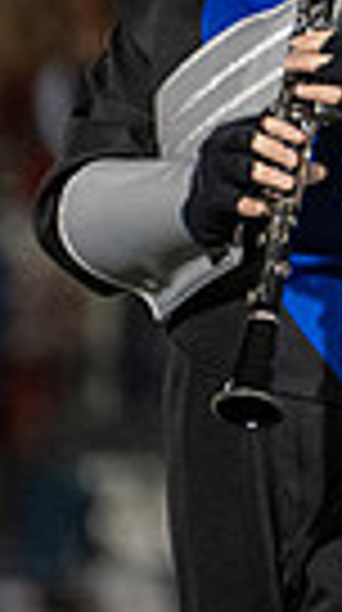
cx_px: 1200
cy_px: -23
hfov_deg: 1.1
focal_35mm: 1079
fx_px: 17482
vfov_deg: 2.0
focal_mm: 200
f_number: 2.8
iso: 4000
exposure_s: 1/500
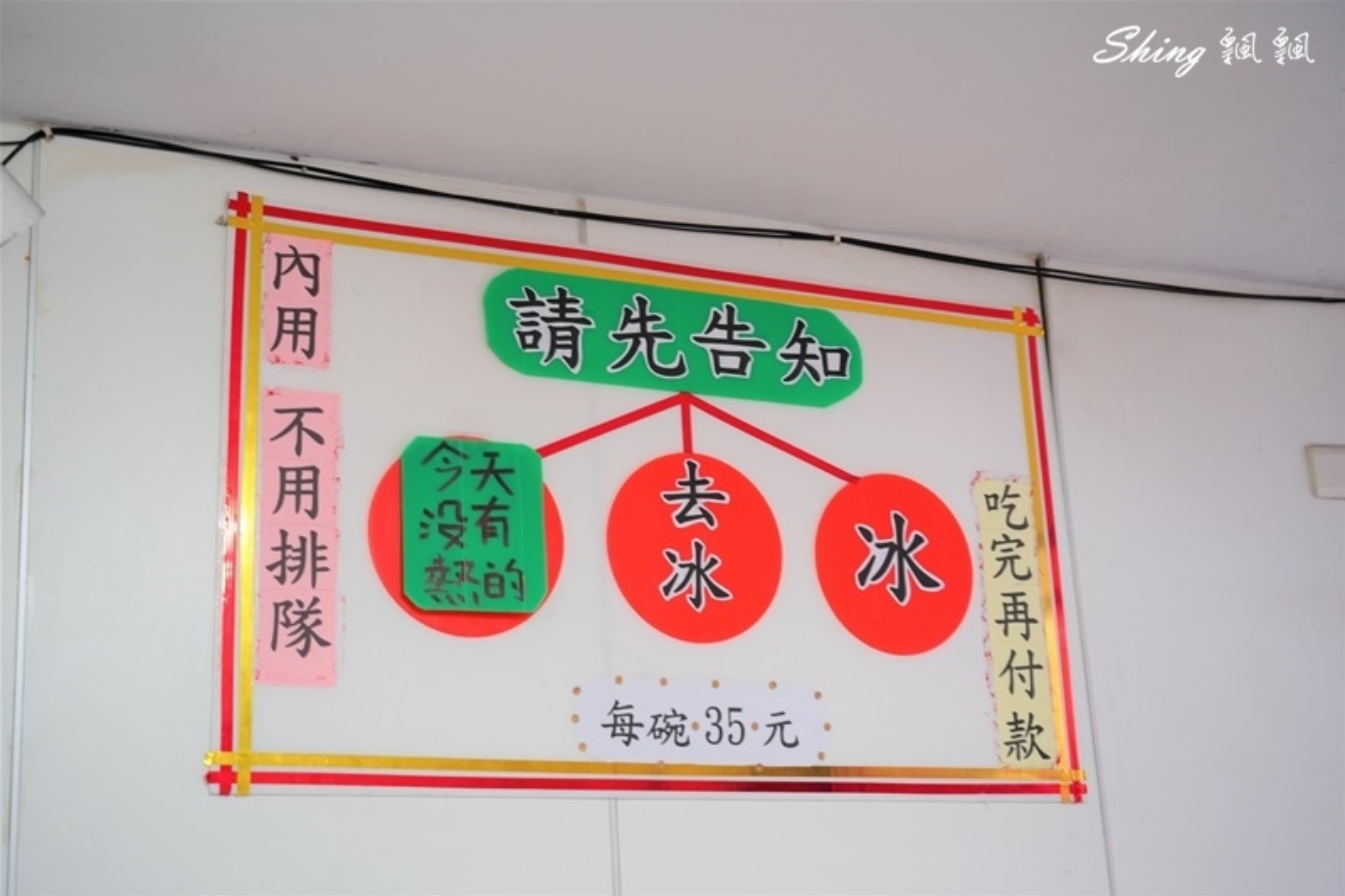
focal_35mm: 48
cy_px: 448
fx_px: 1793
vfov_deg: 28.1
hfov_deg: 41.1
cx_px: 672
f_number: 4
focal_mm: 48
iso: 320
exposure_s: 1/13
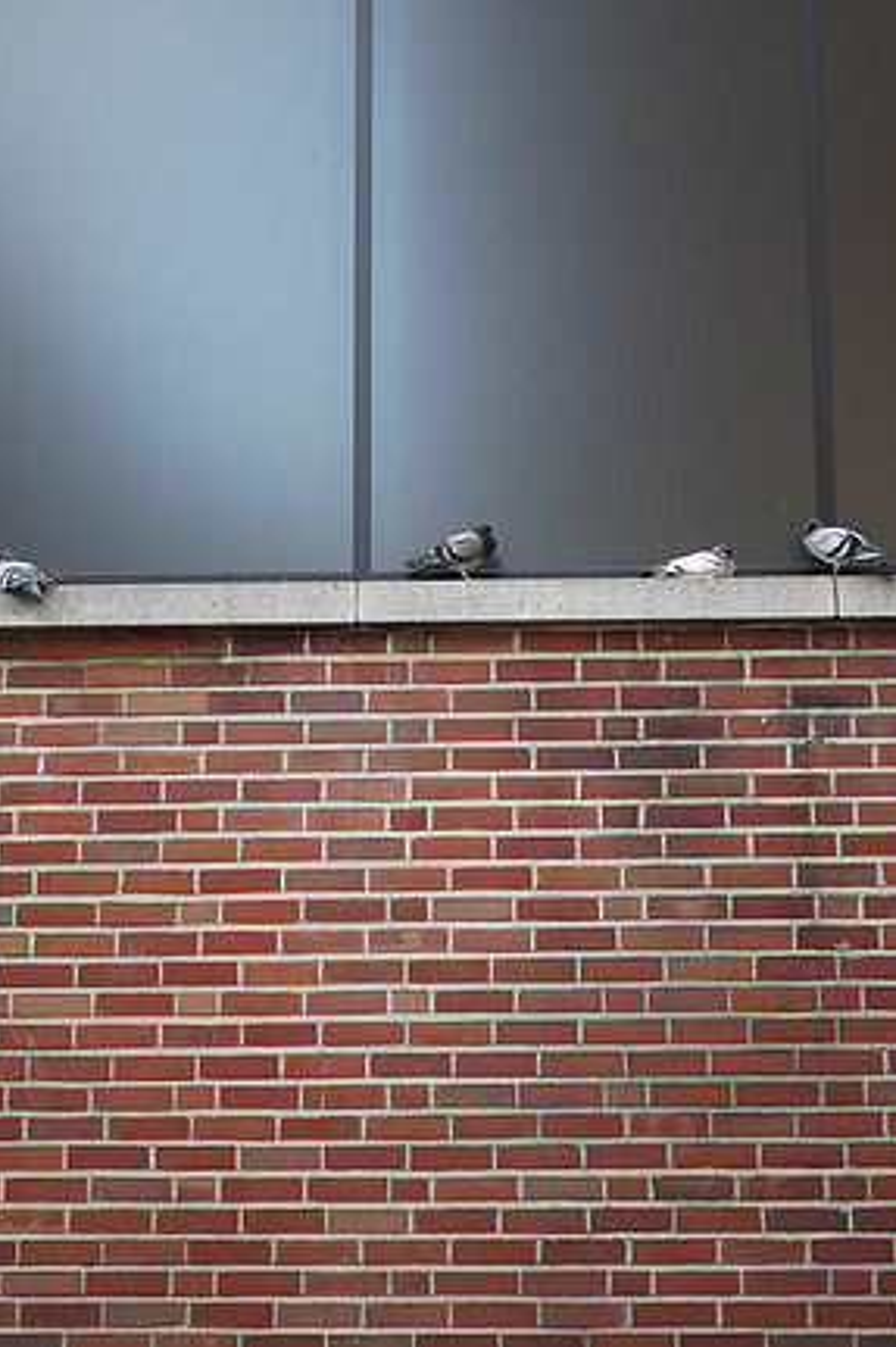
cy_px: 674
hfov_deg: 24.2
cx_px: 443
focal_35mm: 56
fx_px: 2092
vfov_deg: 35.7
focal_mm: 20
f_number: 1.7
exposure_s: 1/125
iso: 100
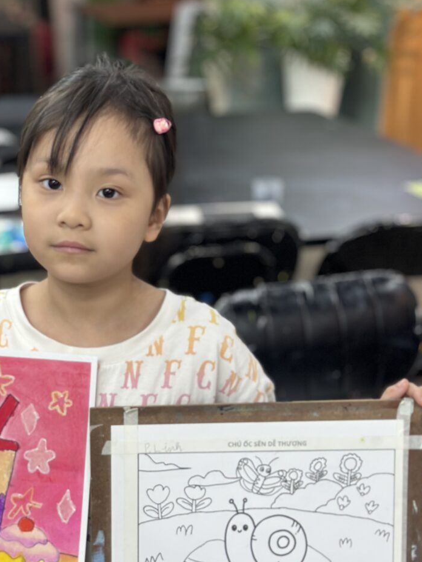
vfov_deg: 28.2
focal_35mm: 69
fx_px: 1121
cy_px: 275
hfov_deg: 21.2
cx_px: 142
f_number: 1.78
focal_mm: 6.86
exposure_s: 1/100
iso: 160
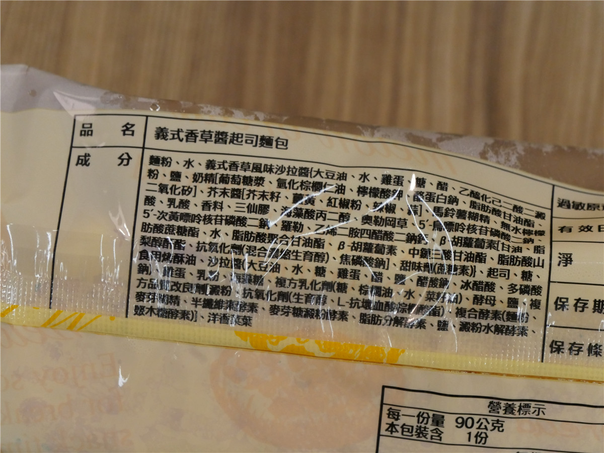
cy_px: 226
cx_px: 302
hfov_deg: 12.8
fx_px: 2687
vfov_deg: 9.6
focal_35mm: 154
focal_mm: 77
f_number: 5.4
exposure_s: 1/200
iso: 2500
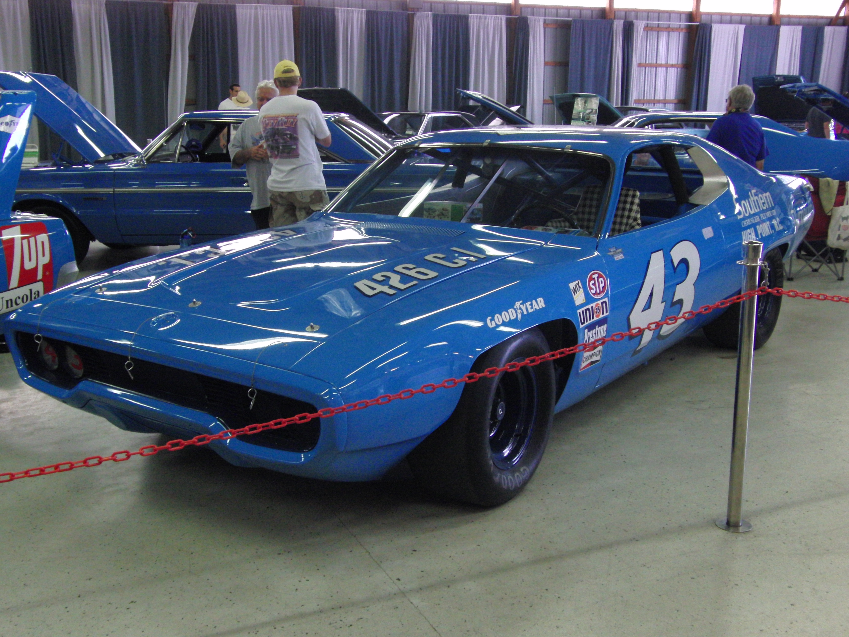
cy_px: 318
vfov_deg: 35.1
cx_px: 424
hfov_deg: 45.8
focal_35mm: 41
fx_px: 1006
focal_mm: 7.2
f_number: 3.1
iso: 400
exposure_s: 1/100
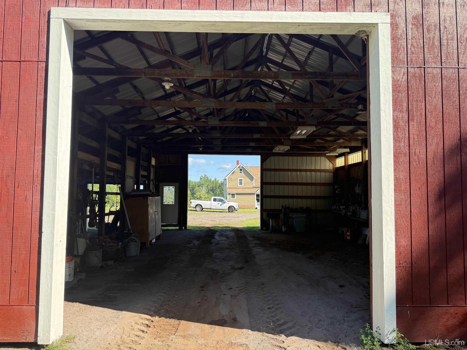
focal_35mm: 24
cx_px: 234
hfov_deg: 71.6
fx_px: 324
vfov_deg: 56.8
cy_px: 175
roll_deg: +0.4
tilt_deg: +2.8
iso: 100
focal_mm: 6.76
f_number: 1.78
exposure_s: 1/1174
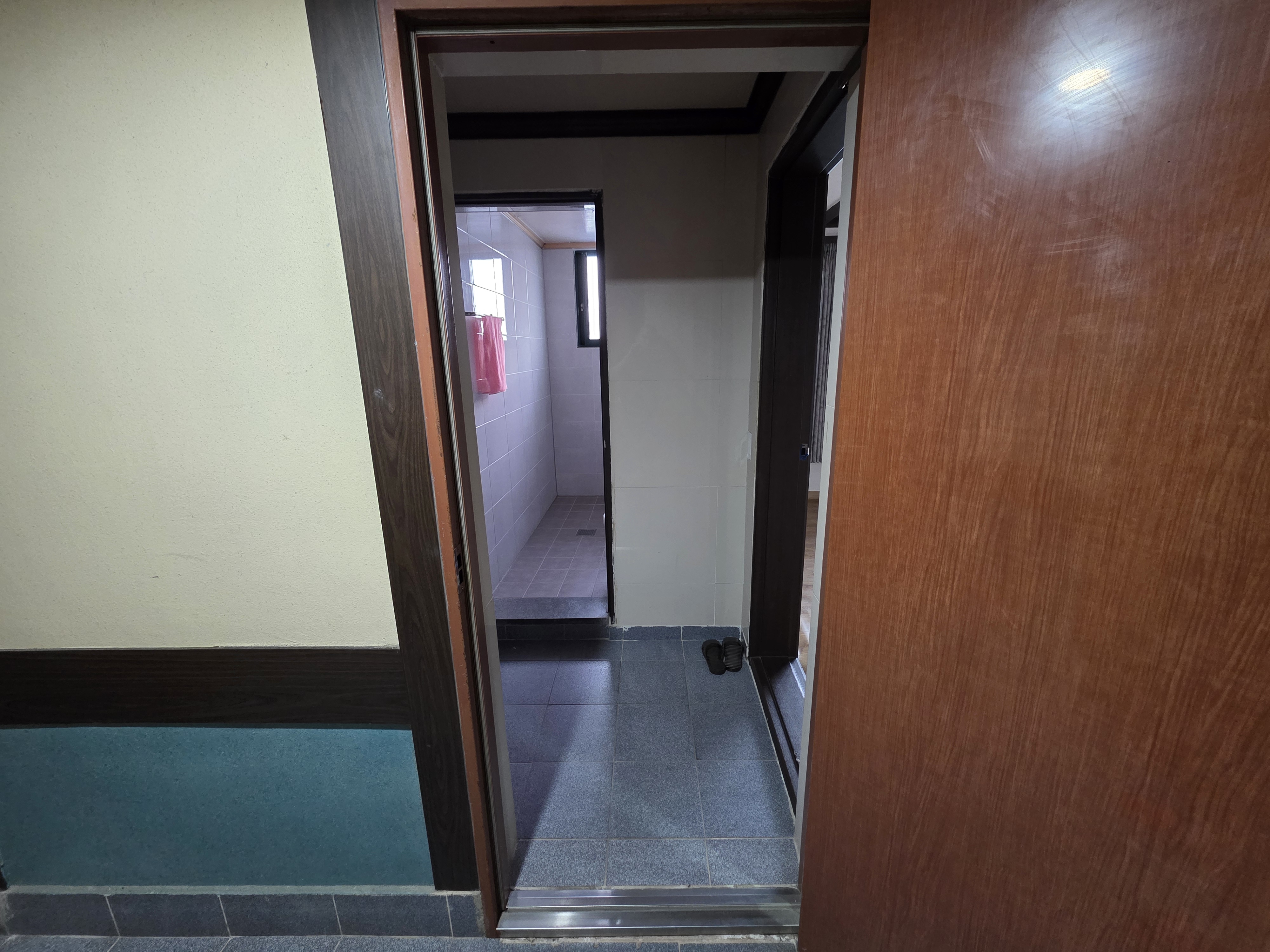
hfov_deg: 106.2
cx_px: 635
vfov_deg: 89.9
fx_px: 477
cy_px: 476
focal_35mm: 13
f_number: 1.9
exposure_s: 1/60
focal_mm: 2.2
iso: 500
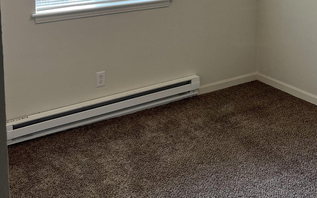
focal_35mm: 51
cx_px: 166
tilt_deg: -5.9
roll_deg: +1.5
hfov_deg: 39.6
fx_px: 441
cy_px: -26
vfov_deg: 23.6
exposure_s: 1/120
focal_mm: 5.1
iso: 100
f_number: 1.6
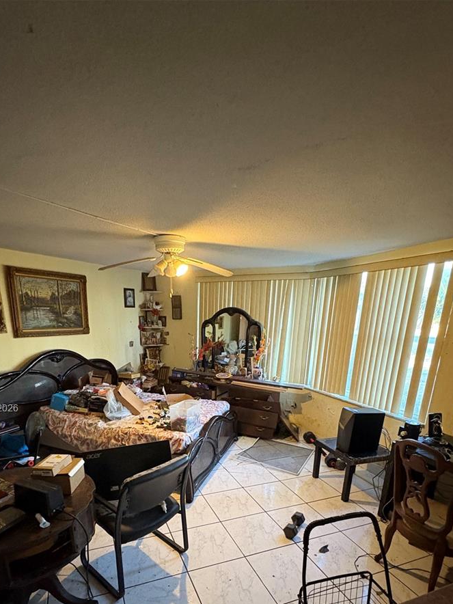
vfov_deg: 81.4
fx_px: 332
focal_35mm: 19
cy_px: 409
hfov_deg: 68.4
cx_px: 200
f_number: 2.2
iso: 800
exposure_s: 1/40
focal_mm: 2.22
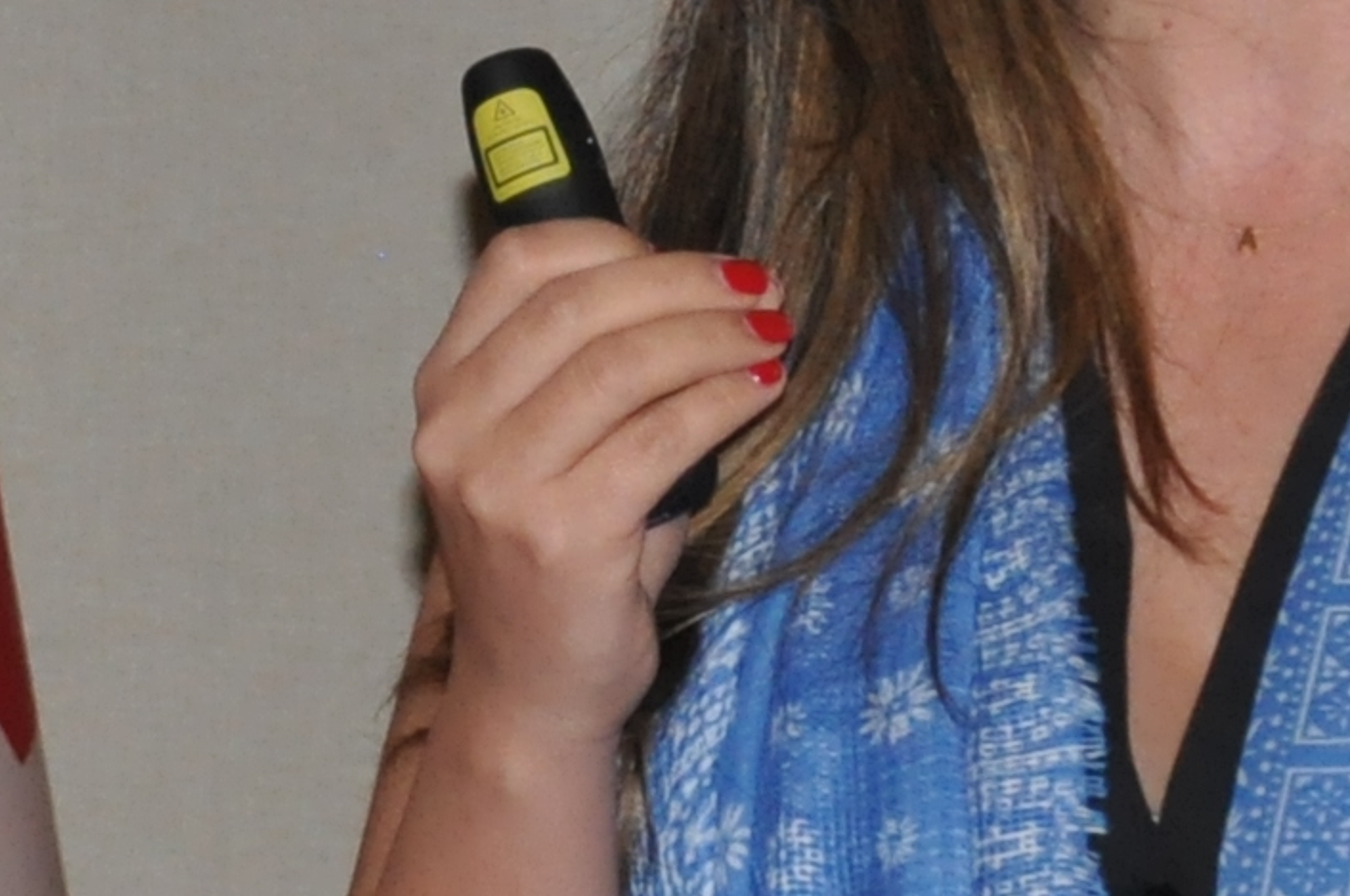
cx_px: -358
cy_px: -136
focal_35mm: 437
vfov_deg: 3.1
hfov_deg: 4.7
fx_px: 16368
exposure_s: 1/60
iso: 800
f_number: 4.8
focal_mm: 48
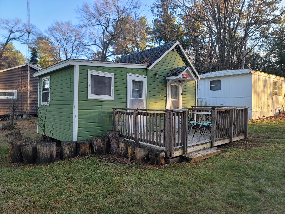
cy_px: 107
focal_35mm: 25
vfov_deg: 54.9
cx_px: 142
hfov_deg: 69.4
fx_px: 206
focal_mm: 7
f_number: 1.8
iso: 25
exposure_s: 1/120
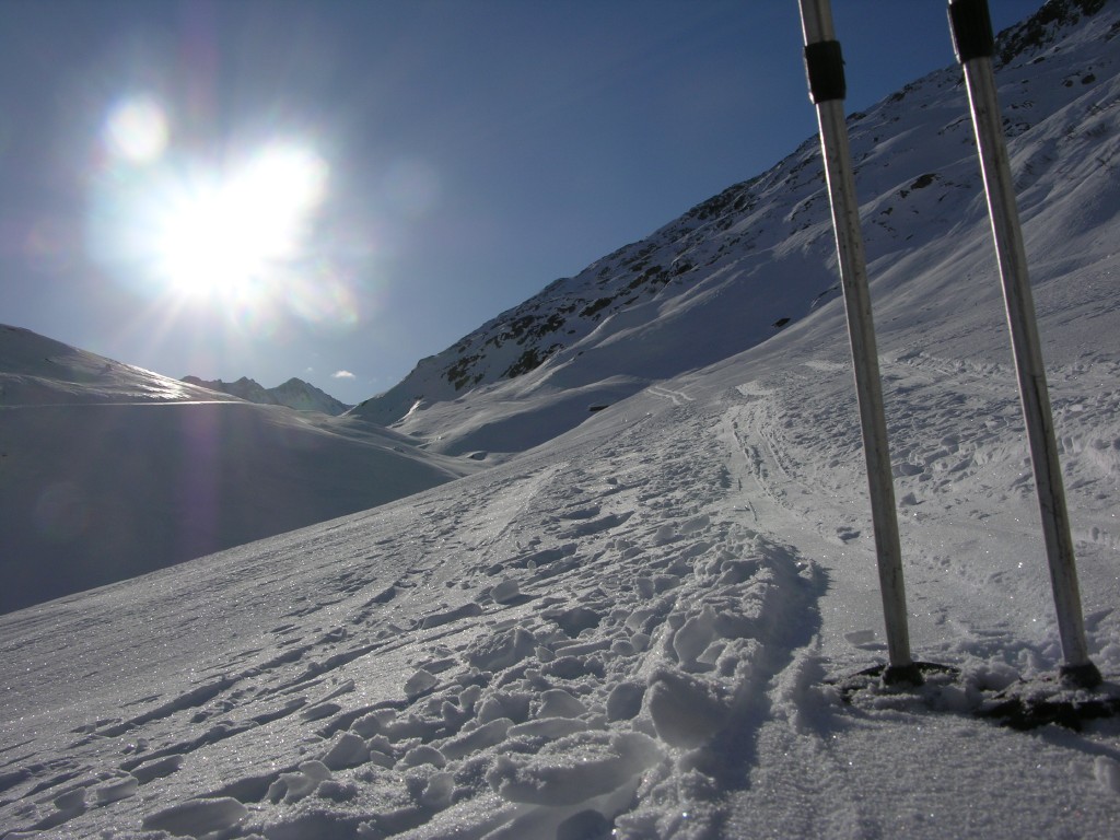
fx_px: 1132
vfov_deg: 40.7
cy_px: 420
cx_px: 560
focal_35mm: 35
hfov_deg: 52.6
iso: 50
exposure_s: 1/733
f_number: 8
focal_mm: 8.9
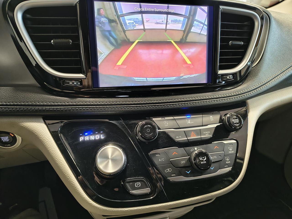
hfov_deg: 71.6
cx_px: 146
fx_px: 202
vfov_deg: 56.8
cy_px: 110
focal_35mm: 24
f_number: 1.8
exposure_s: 1/60
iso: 953
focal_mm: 5.56
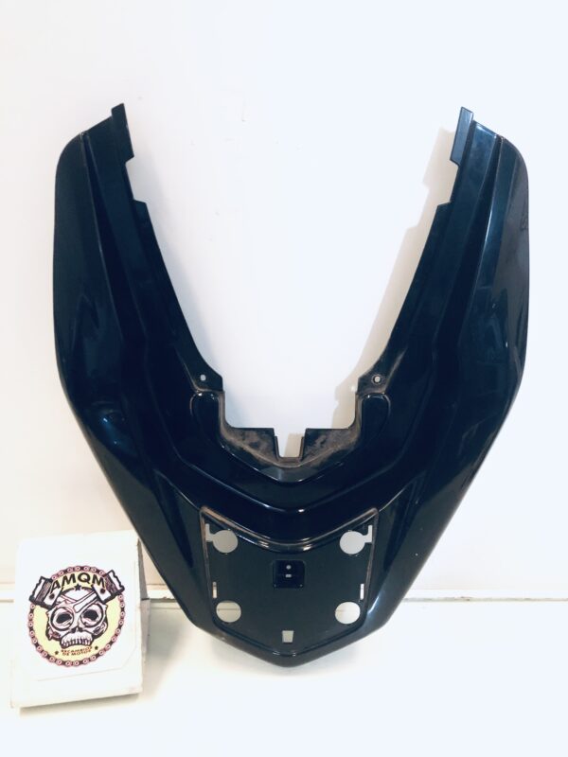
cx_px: 284
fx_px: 613
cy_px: 378
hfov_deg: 49.7
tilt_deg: -19.2
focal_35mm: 28
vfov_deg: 63.4
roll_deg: -1.2
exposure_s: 1/4
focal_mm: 3.99
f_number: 1.8
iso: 200
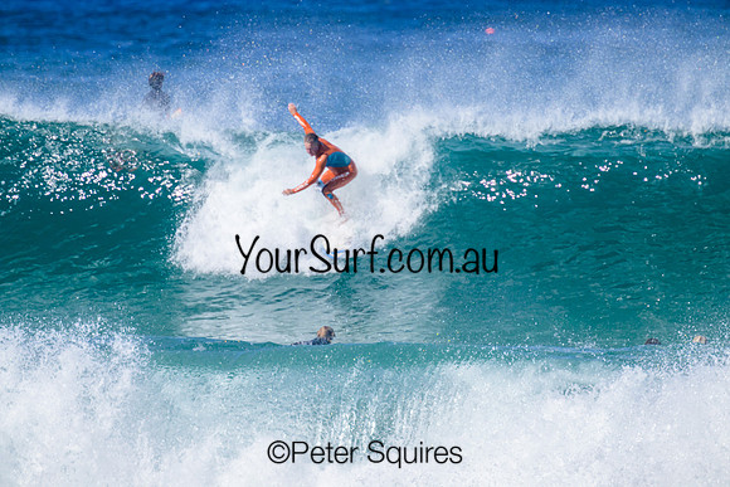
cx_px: 365
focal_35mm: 800
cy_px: 244
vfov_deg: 1.7
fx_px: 16225
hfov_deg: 2.6
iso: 800
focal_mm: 800
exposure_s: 1/2000
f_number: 11
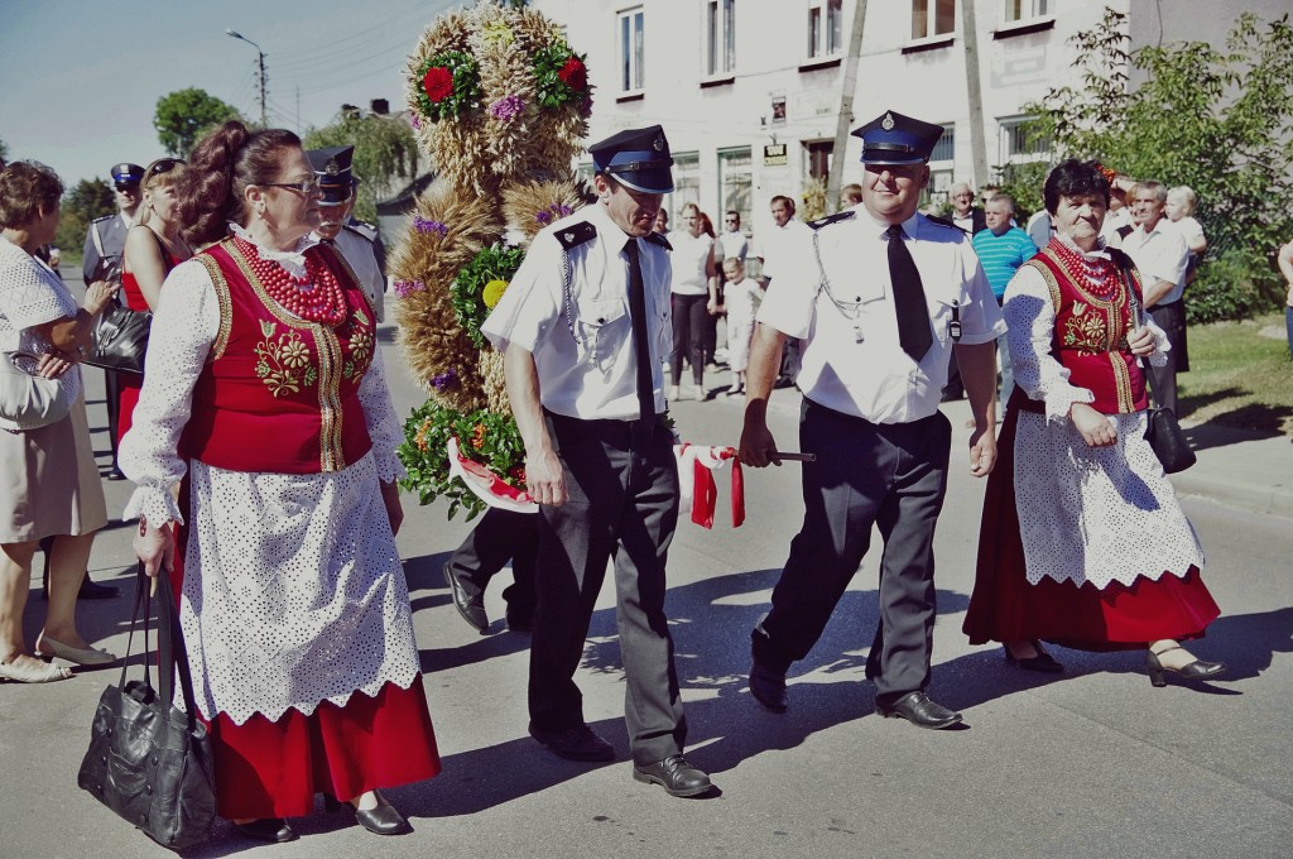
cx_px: 646
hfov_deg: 38.9
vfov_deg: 26.4
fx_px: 1829
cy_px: 430
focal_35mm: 51
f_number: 3.5
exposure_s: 1/6000
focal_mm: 34.38
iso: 1600
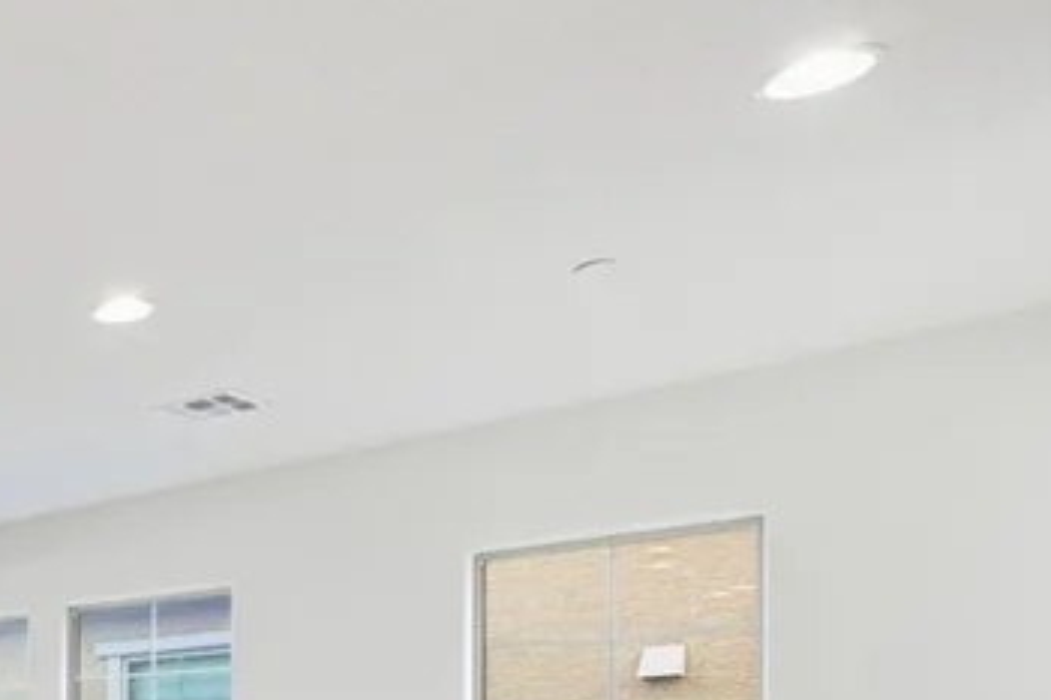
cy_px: 804
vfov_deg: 28.9
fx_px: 1196
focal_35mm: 41
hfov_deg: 33.9
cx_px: -321
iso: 500
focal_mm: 14
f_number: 10
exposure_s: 1/250
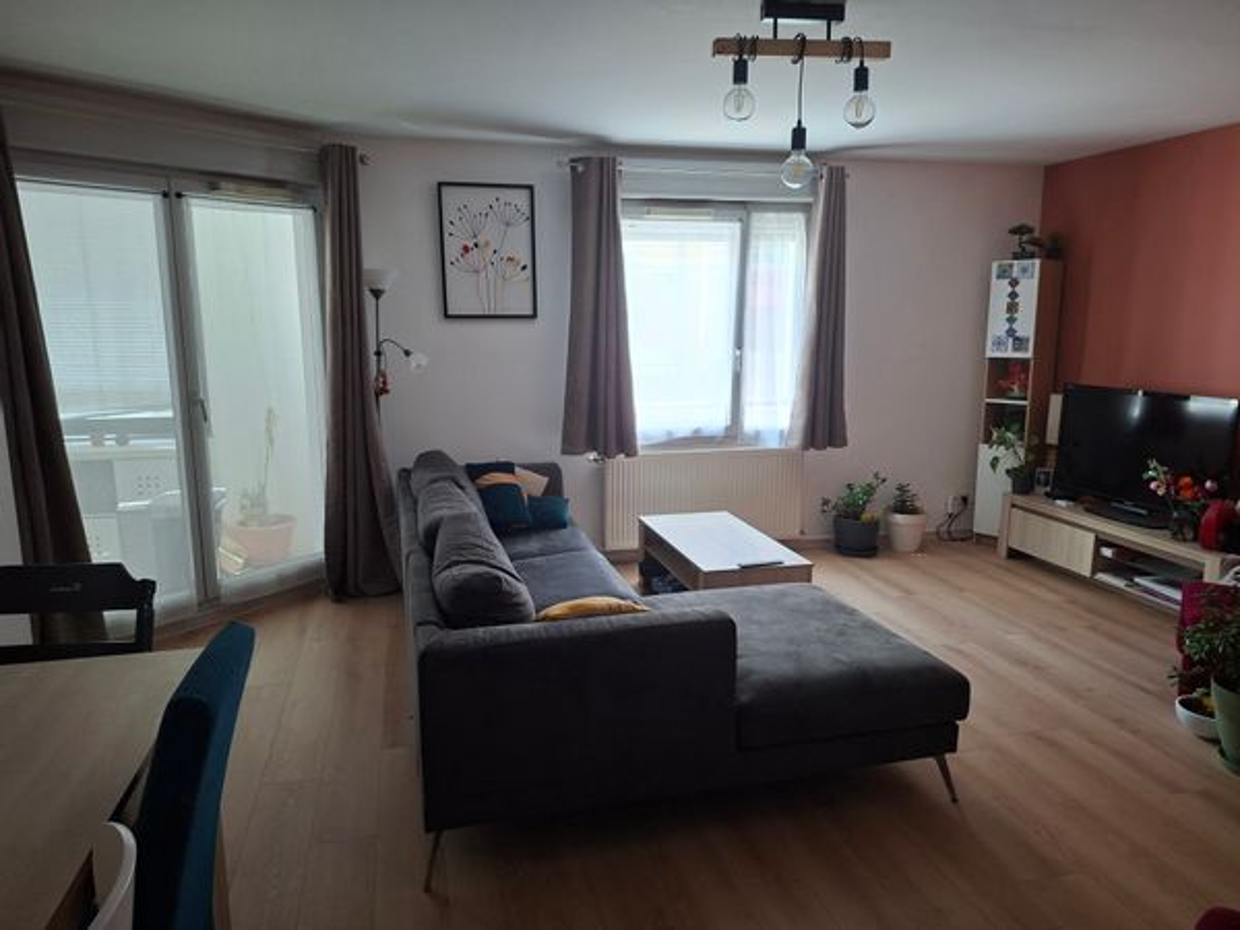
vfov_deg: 58.9
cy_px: 465
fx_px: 824
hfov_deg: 73.9
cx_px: 620
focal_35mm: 23
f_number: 1.8
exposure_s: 1/100
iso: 250
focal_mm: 5.54
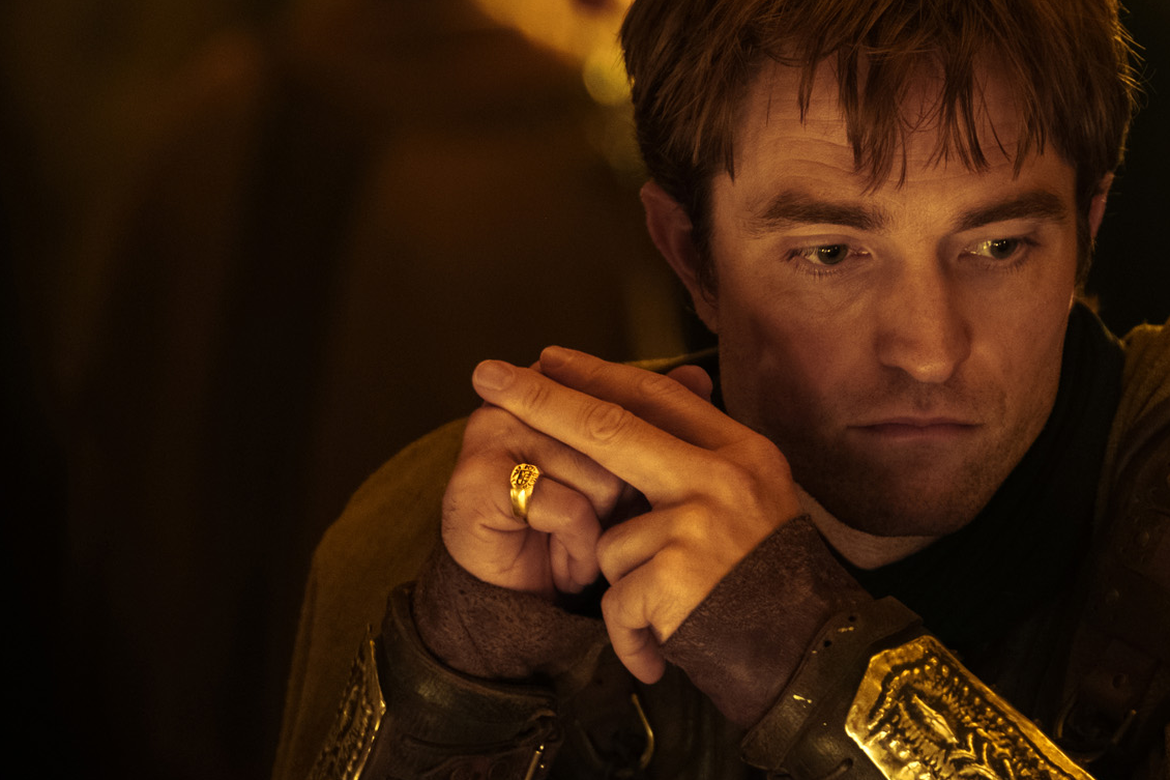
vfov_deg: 4.3
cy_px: 442
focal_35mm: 316
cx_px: 891
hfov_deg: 6.5
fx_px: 10268
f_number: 3.2
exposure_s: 1/40
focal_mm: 124.3
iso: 3200
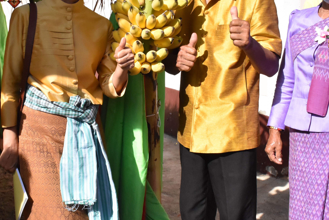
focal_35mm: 61
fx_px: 557
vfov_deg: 22.2
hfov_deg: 32.9
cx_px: 151
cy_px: 72
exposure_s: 1/4000
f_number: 8
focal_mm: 22
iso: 3200
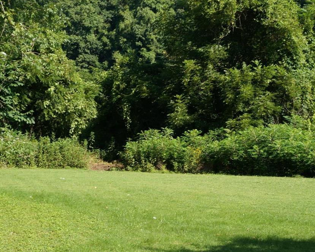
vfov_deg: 20.0
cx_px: 116
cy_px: 197
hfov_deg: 25.0
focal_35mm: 76
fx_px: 708
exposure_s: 1/160
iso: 100
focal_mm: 28
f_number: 7.1
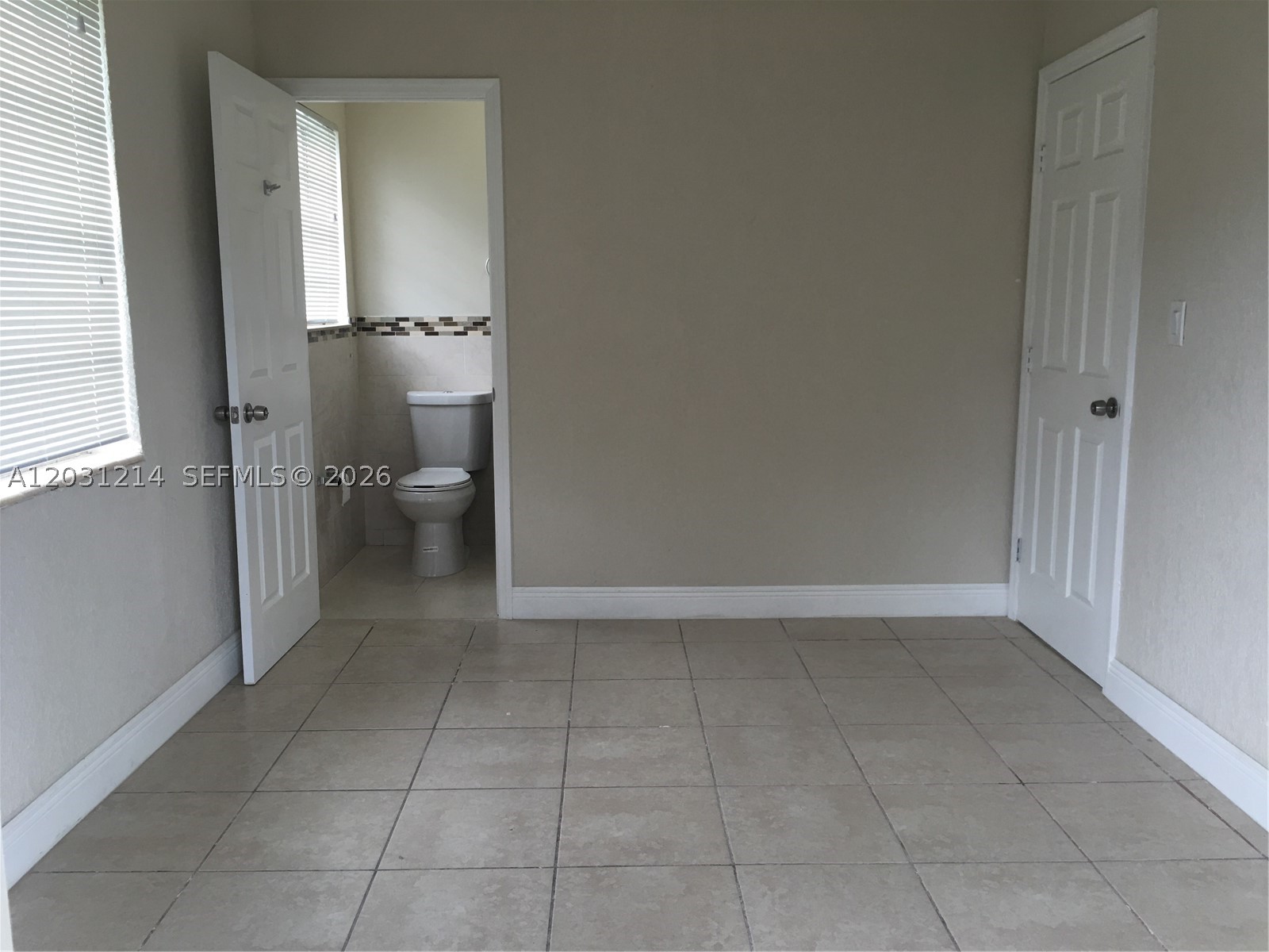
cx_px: 634
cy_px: 476
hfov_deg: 61.7
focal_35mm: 29
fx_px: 1063
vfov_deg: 48.2
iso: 25
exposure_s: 1/40
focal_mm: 4.15
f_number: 2.2
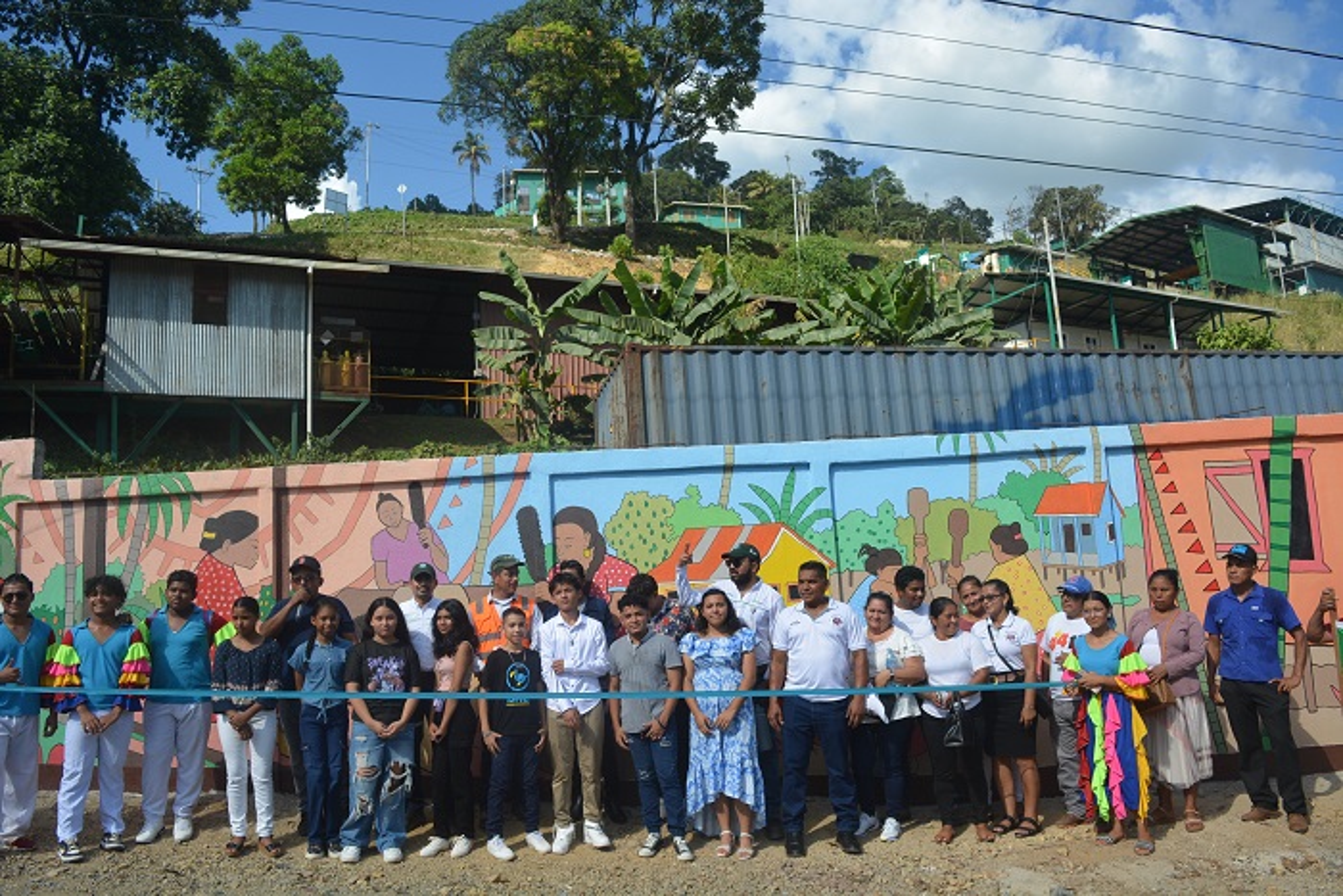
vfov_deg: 47.9
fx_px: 1007
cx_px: 672
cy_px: 448
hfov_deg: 67.4
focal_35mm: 27
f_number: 6.3
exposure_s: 1/1600
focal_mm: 18
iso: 400
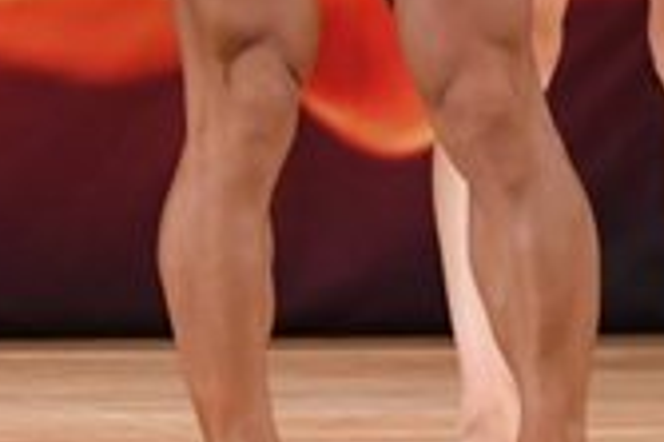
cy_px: -342
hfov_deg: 2.0
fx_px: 19237
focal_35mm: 1044
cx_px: -368
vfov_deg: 1.3
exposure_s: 1/400
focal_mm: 150
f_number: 5.6
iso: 3200
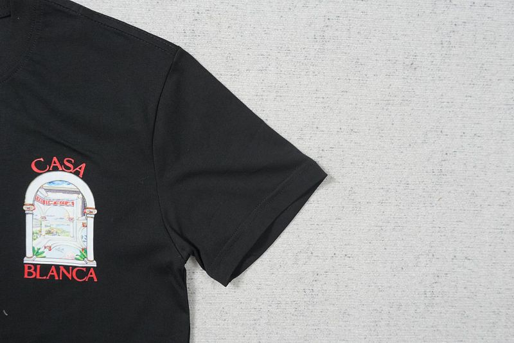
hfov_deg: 59.5
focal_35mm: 32
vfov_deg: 41.7
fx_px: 450
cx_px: 257
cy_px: 172
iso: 1600
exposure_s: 1/100
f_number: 10
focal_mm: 21
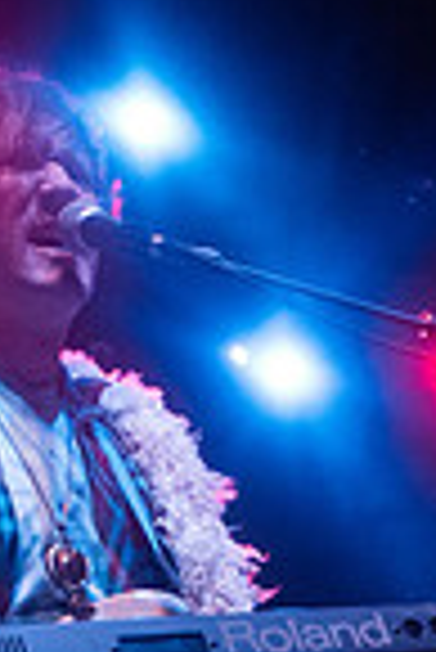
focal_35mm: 80
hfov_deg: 16.6
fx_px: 1450
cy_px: 726
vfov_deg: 23.7
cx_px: 476
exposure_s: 1/100
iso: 3200
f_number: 3.2
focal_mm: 20
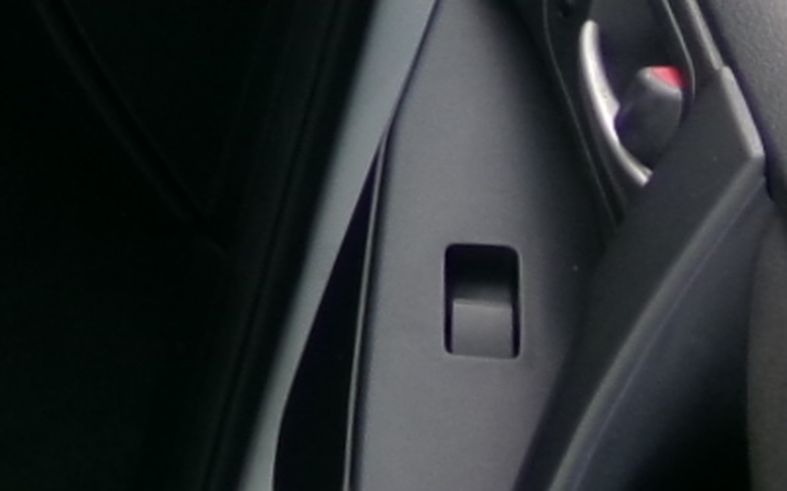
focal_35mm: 130
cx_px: -1048
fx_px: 2786
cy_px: -94
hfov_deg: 12.8
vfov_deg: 9.9
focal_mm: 4.3
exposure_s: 1/140
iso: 100
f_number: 3.7
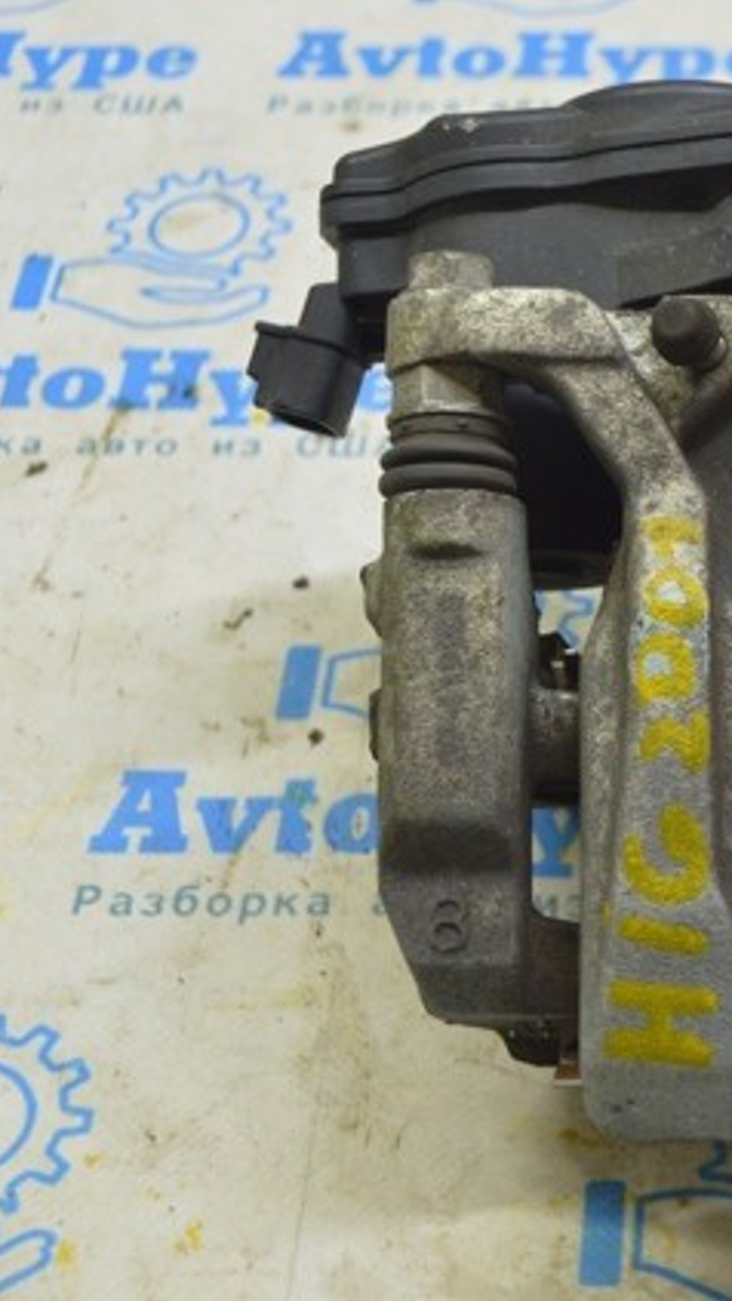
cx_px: 750
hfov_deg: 15.6
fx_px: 2622
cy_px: 650
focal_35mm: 76
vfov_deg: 27.9
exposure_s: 1/20
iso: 400
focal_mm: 32
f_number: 5.6
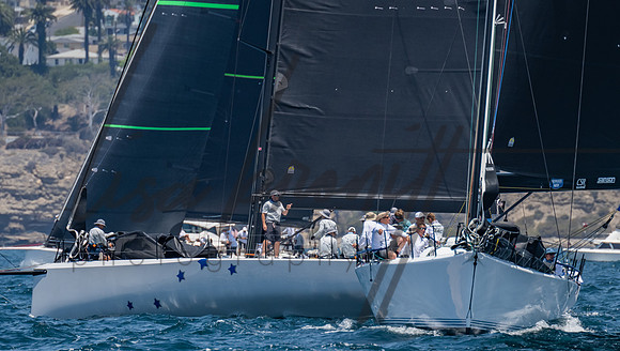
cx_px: 315
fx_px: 13671
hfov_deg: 2.6
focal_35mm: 830
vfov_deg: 1.5
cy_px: 265
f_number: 5.6
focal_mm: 400
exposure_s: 1/1600
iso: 320
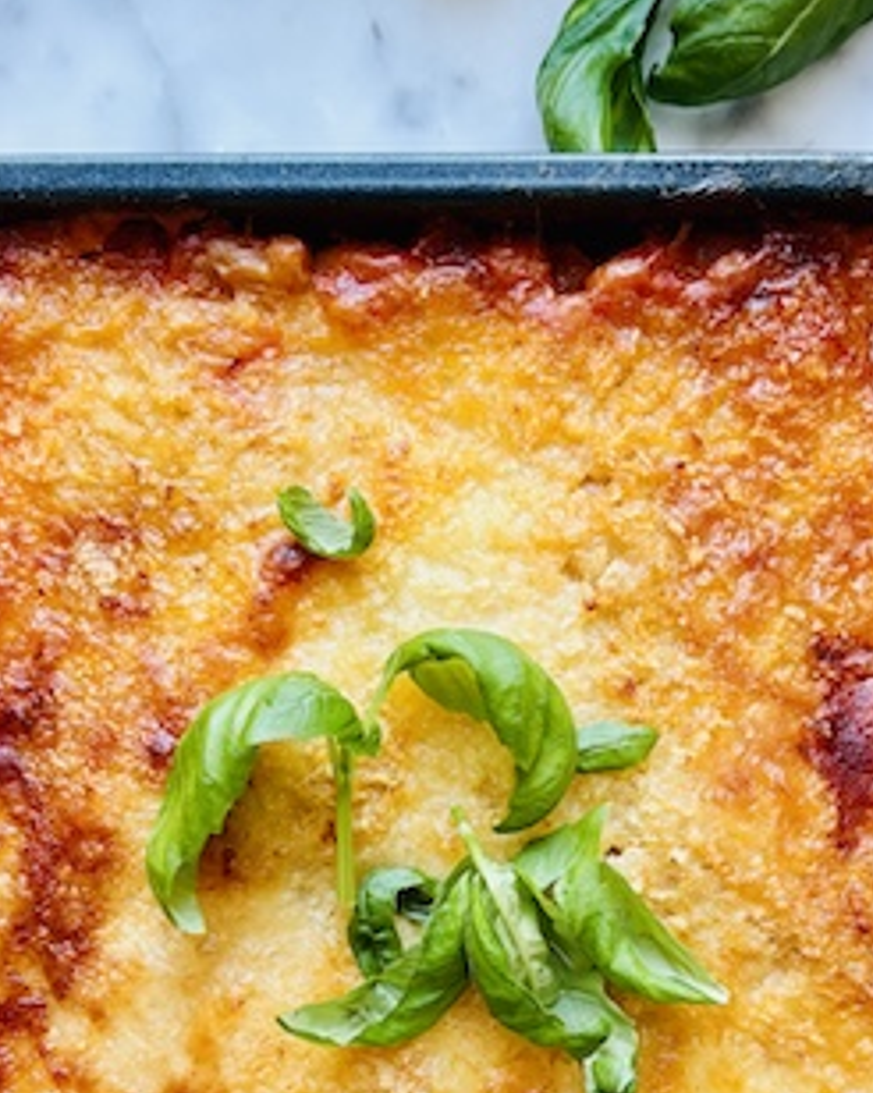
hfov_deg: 27.6
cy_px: 712
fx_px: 1778
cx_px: 429
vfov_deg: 33.9
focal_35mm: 55
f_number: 1.6
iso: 160
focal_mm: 5.96
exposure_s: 1/60
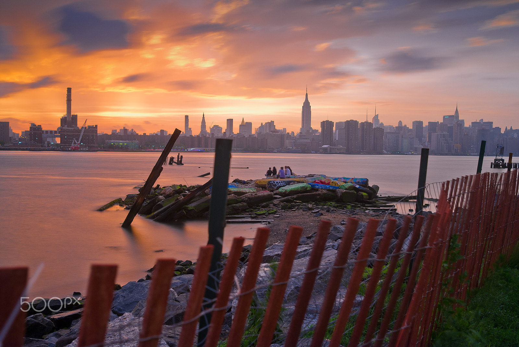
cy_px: 174
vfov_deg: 36.9
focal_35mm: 36
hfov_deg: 53.1
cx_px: 260
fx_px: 519
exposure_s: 30
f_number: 4.5
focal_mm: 24
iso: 100
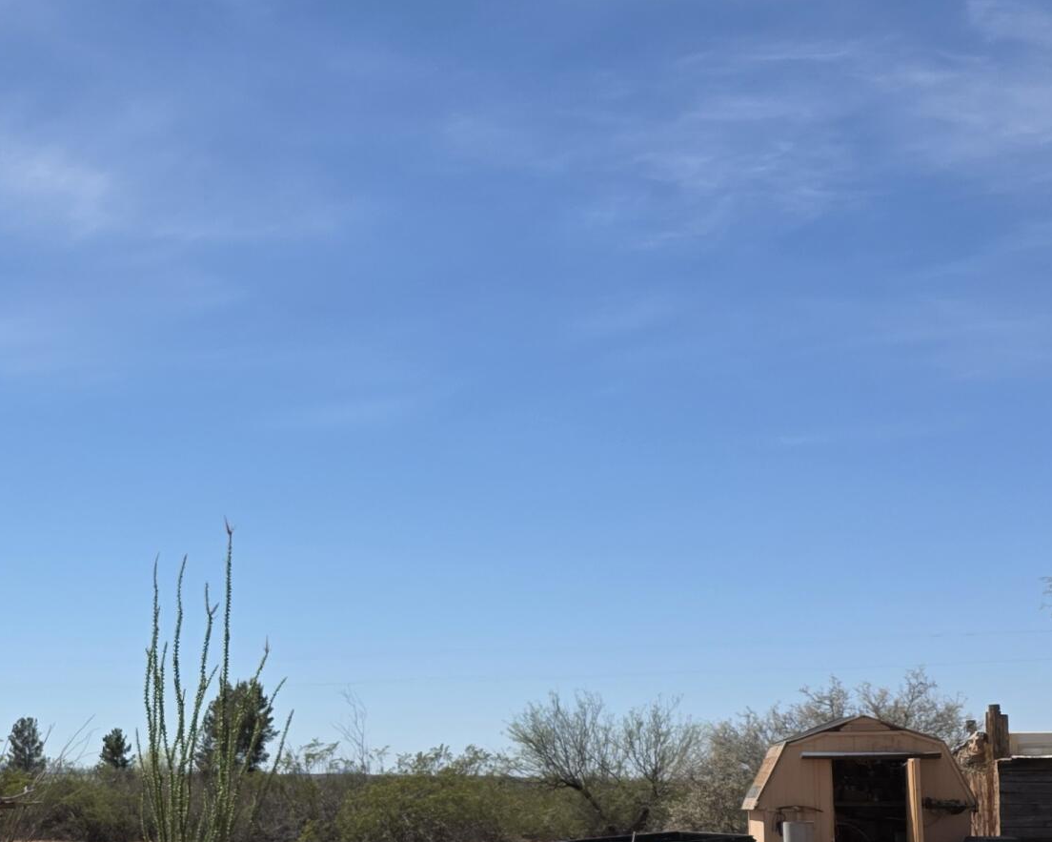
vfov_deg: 24.8
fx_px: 1899
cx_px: 154
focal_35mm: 61
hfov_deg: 29.9
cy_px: 611
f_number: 1.7
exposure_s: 1/7944
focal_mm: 6.3
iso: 64
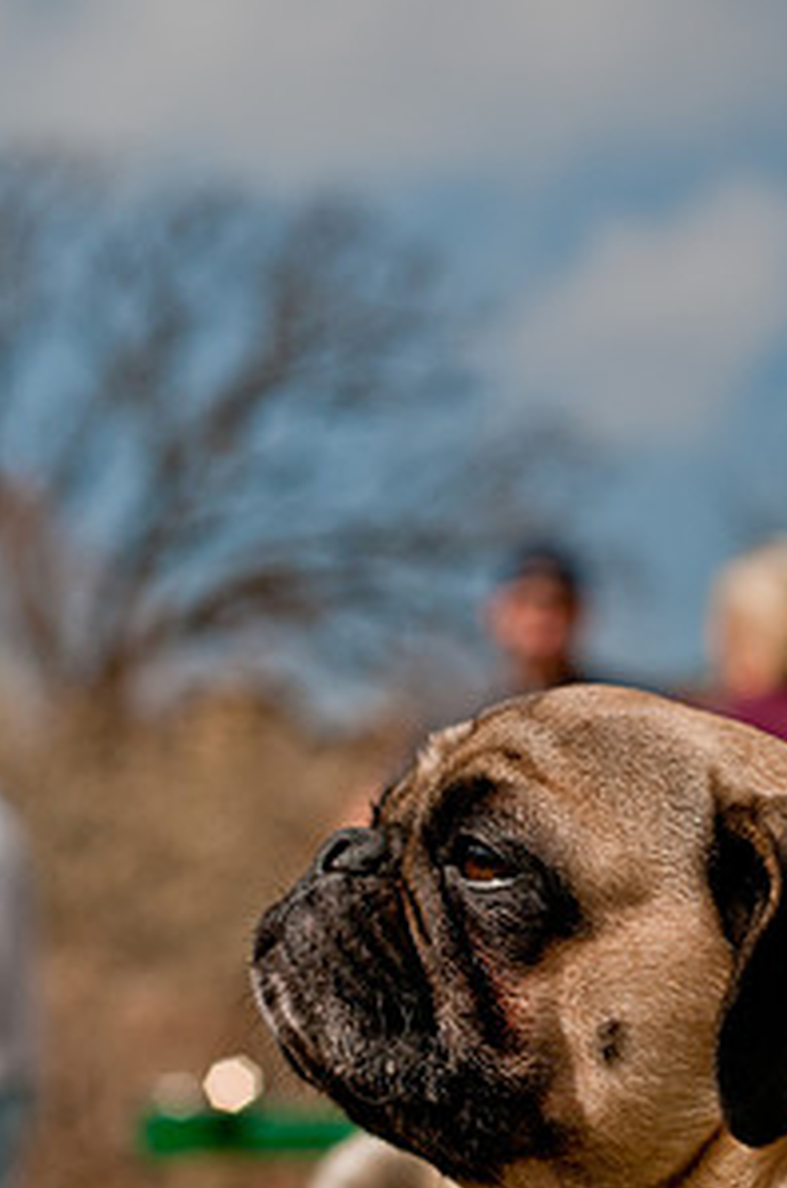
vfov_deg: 18.1
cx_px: 487
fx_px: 3722
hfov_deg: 12.1
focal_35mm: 113
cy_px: 755
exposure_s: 1/4000
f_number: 3.2
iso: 200
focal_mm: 50
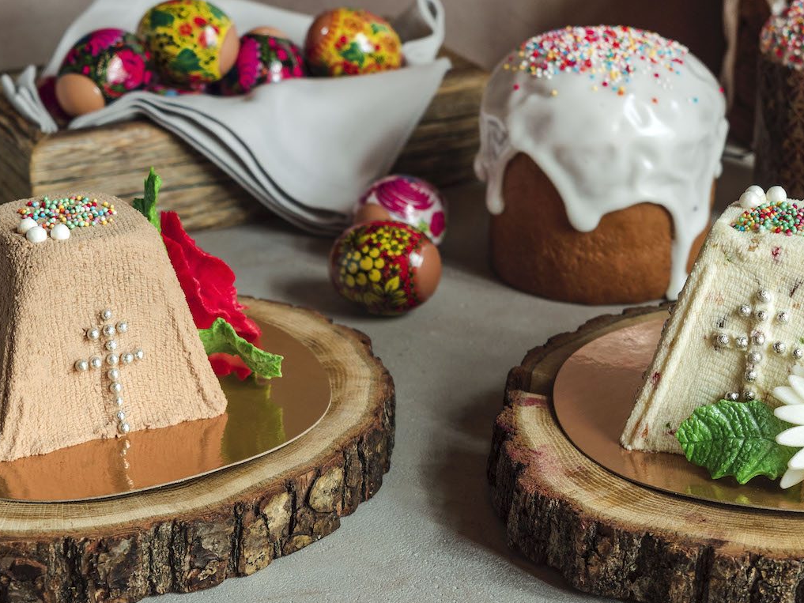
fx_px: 2741
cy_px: 177
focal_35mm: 118
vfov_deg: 12.5
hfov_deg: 16.7
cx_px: 419
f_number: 3.5
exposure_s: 1/6
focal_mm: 40
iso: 250
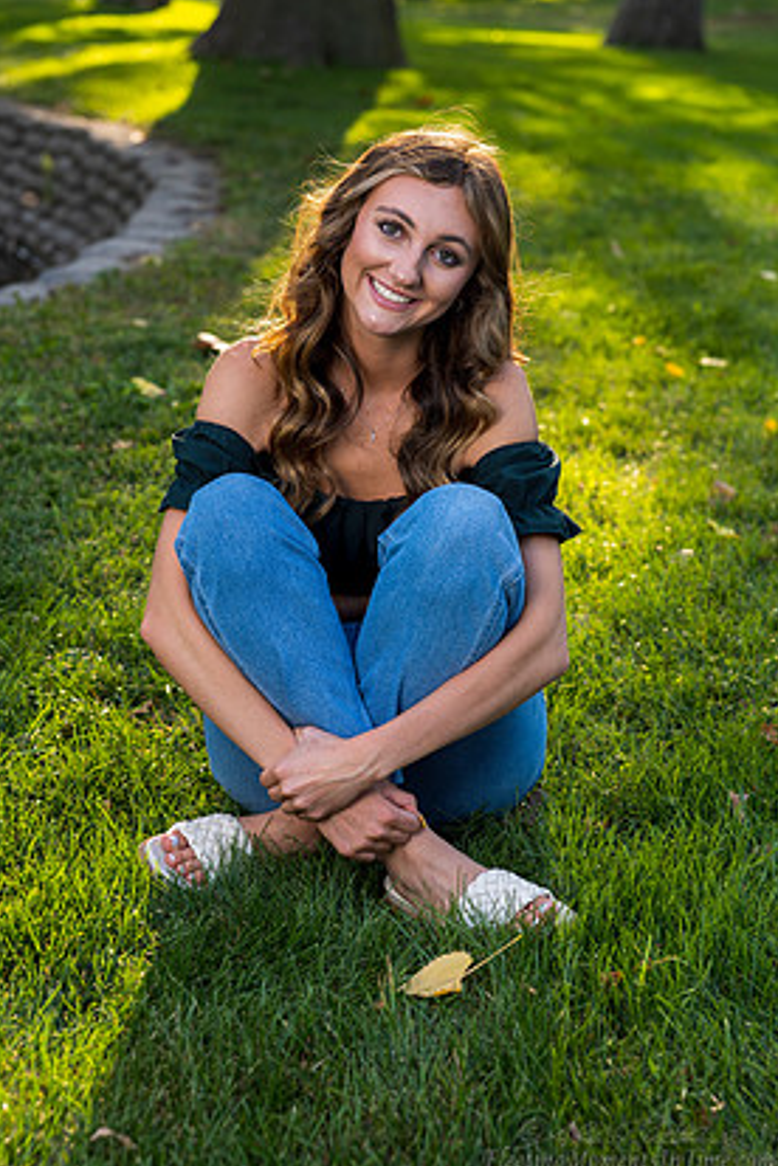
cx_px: 372
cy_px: 563
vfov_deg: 26.6
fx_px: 2463
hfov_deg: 17.9
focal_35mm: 76
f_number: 4.5
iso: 200
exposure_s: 1/160
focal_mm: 70
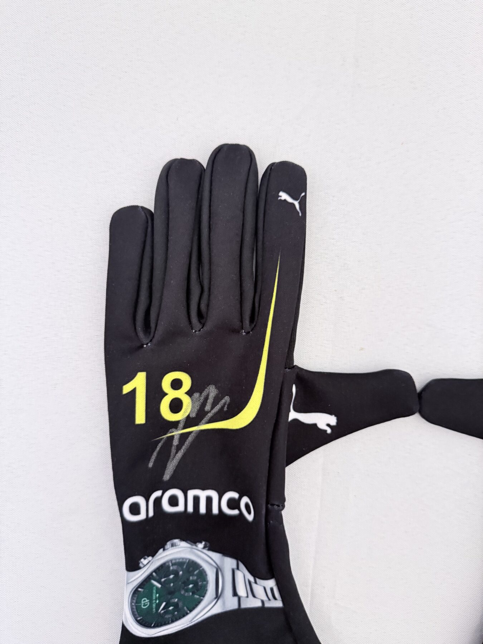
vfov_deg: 71.6
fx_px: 446
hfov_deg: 56.8
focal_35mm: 24
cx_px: 242
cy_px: 322
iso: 640
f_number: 1.78
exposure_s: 1/33
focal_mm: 6.76
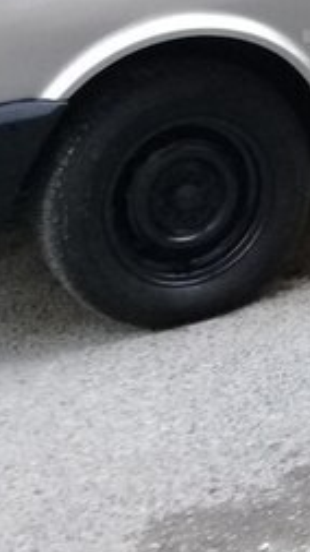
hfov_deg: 12.7
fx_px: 1288
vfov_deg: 23.6
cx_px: 526
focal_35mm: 88
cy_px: 62
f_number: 2.2
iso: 200
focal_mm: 3.3
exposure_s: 1/33
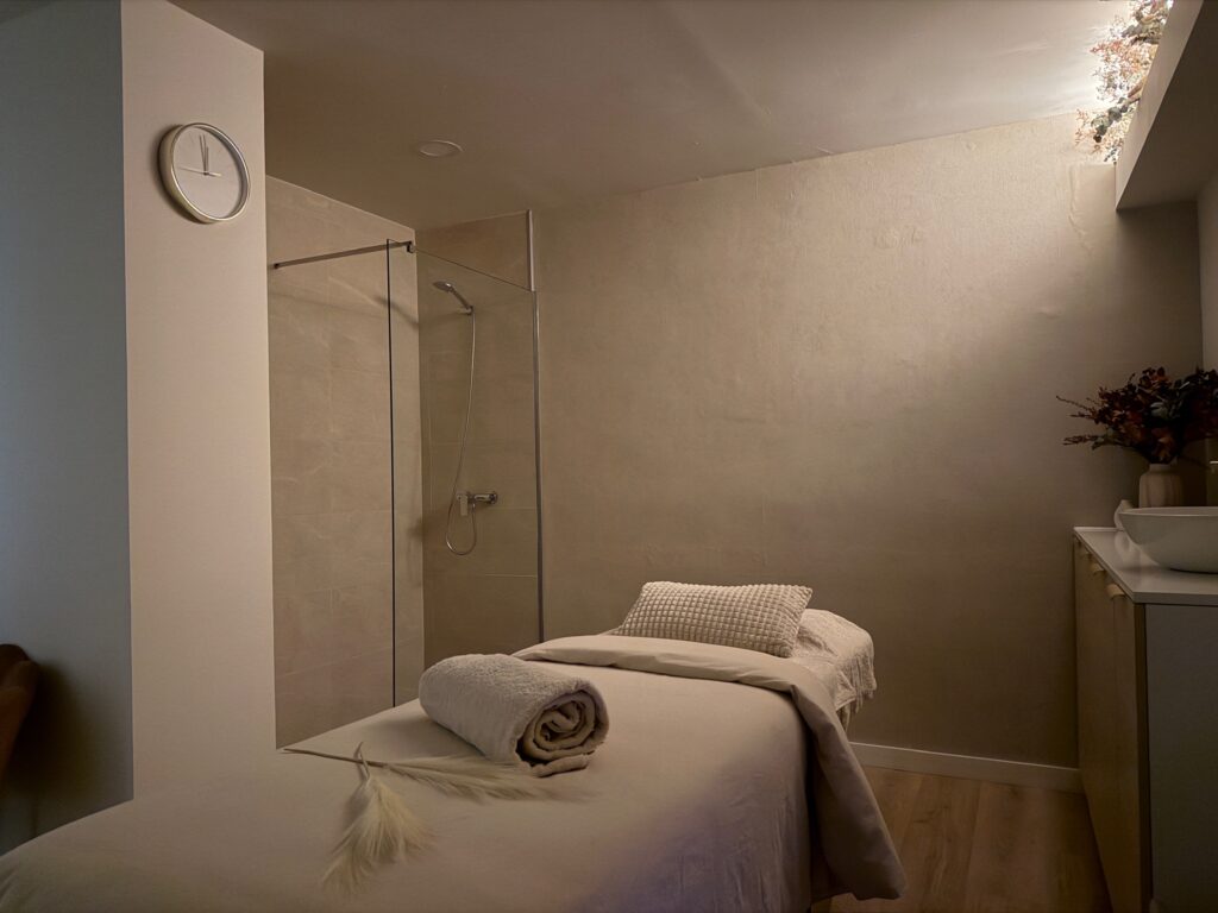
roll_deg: +1.6
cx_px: 609
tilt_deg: +0.8
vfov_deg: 56.8
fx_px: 844
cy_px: 456
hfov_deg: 71.6
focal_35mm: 24
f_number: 1.78
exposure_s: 1/23
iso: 1600
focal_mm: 6.76
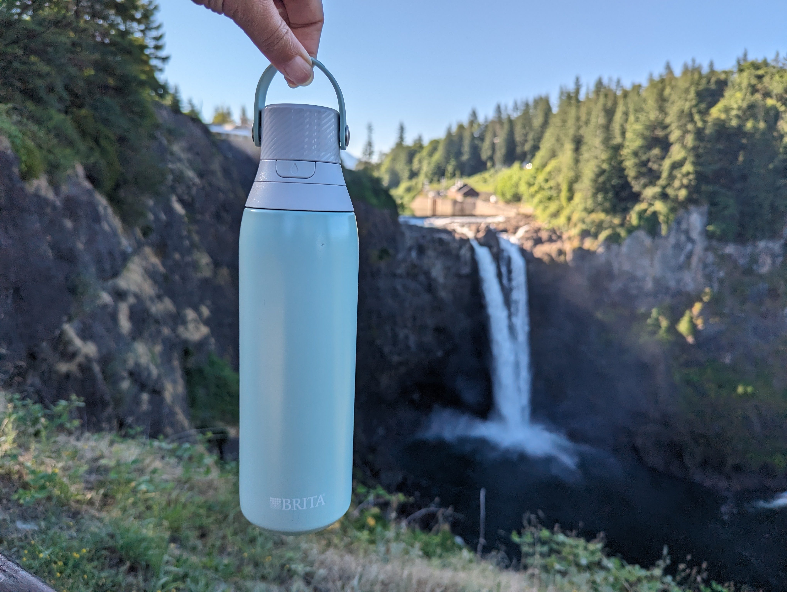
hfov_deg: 71.5
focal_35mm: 24
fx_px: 546
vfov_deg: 56.9
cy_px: 296
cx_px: 394
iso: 46
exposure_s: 1/1244
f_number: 1.85
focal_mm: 6.81
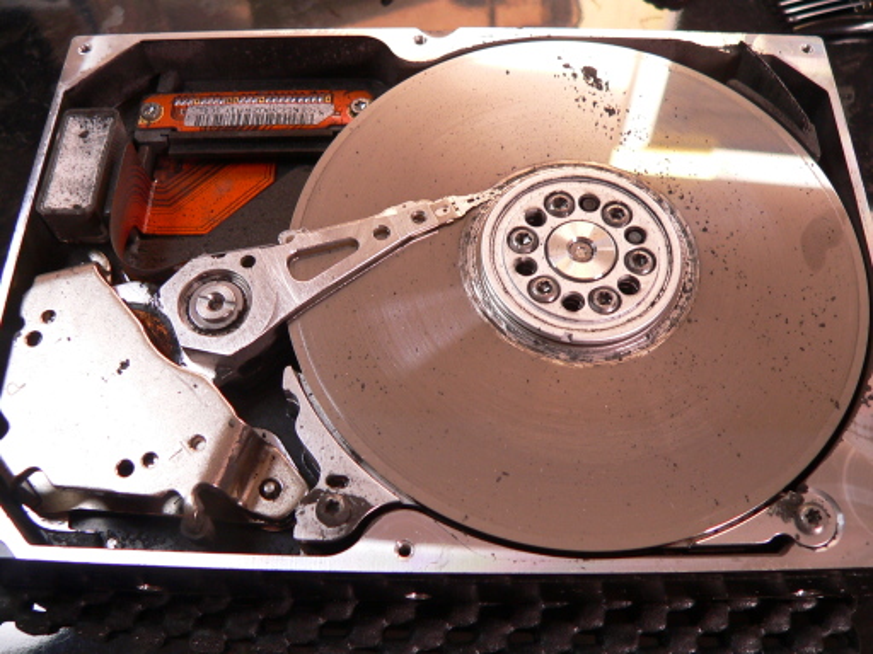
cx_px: 436
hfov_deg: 51.4
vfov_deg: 39.7
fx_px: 908
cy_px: 327
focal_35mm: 36
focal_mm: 6
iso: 100
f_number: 2.8
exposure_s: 1/25
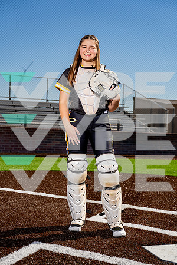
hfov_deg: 26.5
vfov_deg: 38.9
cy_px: 132
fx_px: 376
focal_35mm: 51
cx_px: 88
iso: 100
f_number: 4
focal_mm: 51
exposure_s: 1/1000
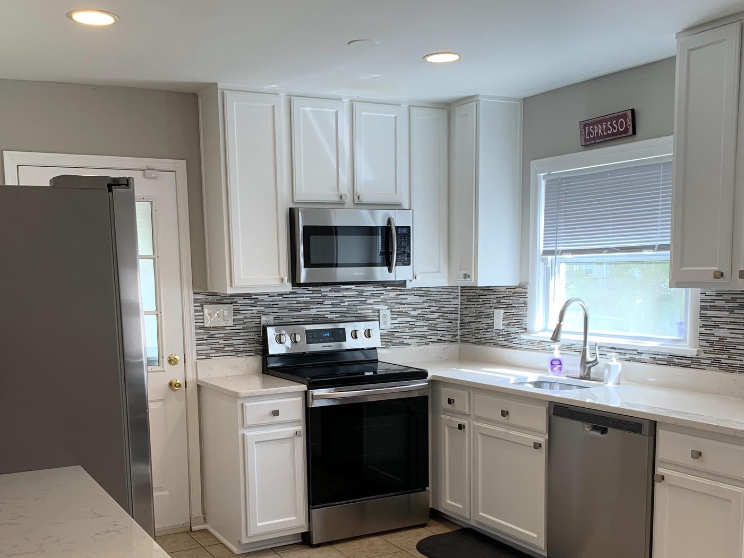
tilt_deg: -6.5
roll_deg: +0.4
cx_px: 355
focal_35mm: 38
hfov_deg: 49.0
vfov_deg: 37.2
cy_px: 387
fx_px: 817
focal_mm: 4.25
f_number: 1.8
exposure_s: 1/120
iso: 80
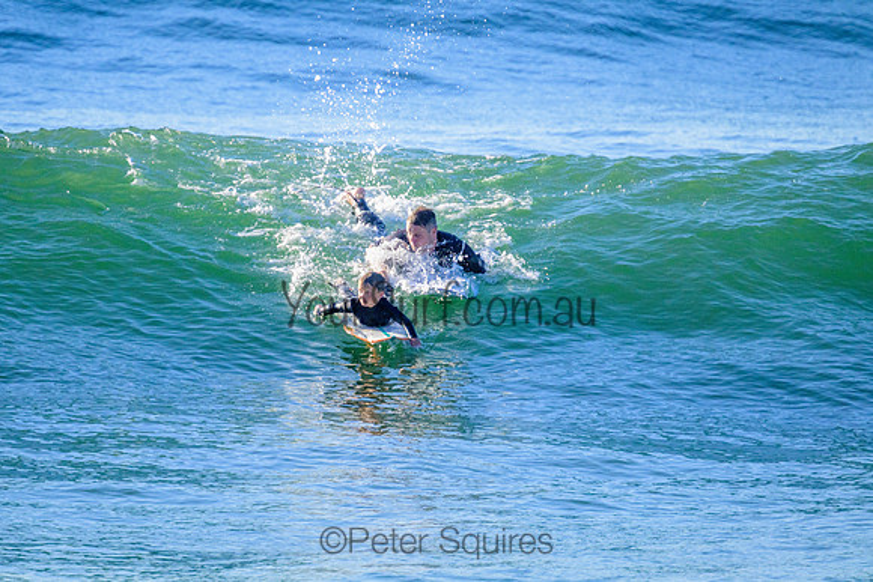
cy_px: 272
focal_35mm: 851
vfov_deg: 1.6
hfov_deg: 2.4
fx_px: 20652
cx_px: 408
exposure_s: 1/2000
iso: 1600
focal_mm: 800
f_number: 11
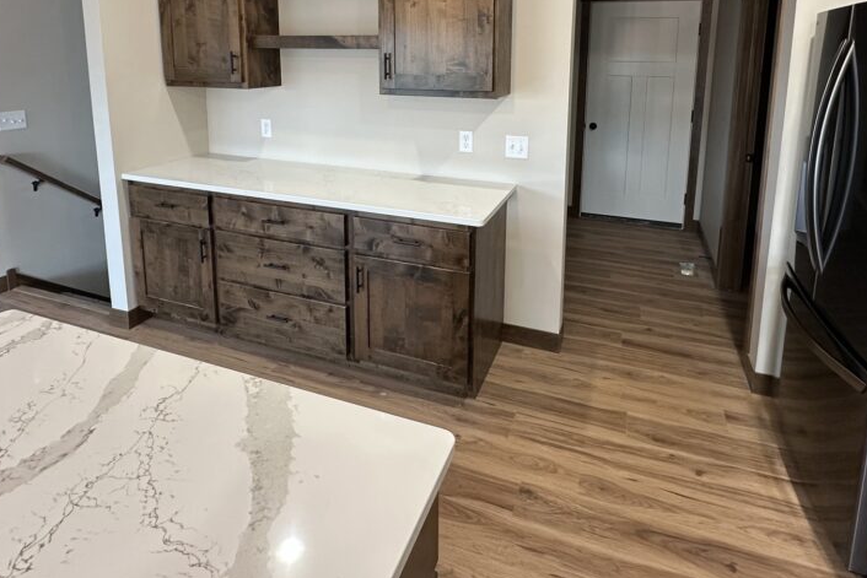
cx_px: 440
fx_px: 530
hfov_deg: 78.6
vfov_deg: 54.1
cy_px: 131
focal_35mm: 22
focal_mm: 2.22
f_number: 2.2
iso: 160
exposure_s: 1/60
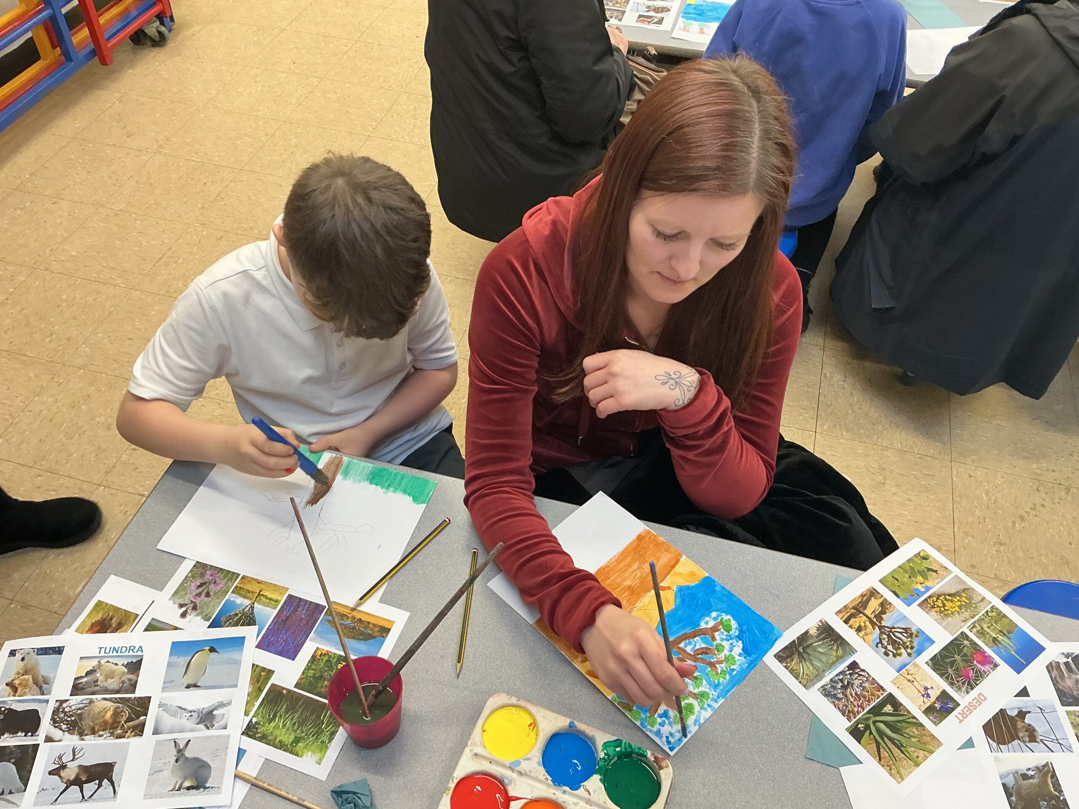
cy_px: 404
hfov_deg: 61.7
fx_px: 904
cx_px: 540
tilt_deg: -49.4
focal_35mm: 29
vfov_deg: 48.2
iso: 100
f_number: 1.8
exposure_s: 1/50
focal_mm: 3
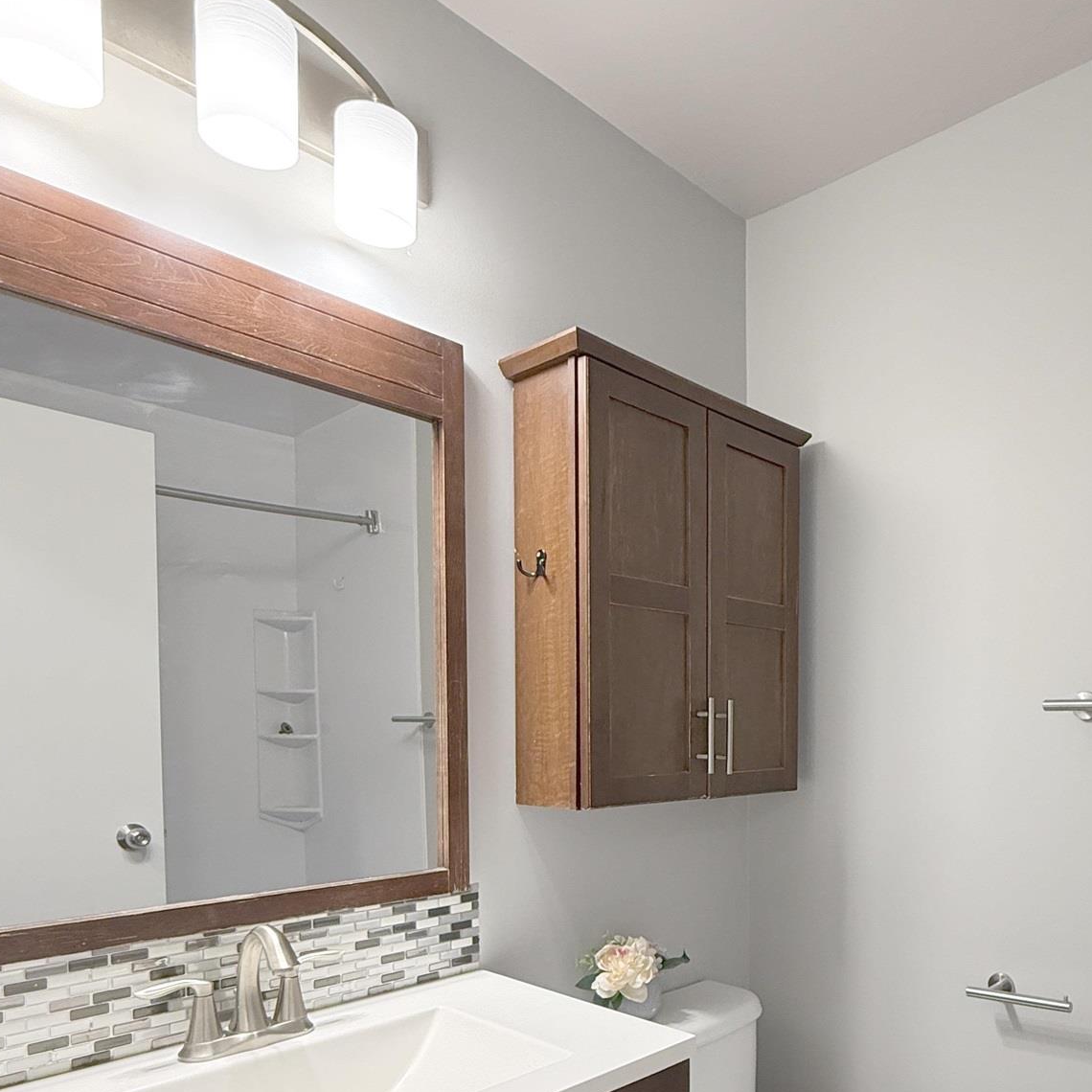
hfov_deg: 61.4
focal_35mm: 25
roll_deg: +0.4
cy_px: 760
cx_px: 728
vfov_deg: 60.8
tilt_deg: -1.6
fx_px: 892
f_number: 2.2
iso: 200
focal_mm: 2.22
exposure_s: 1/60
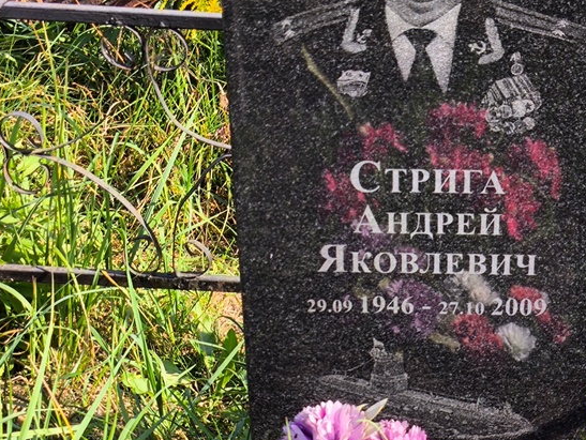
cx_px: 408
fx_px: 1237
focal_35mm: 73
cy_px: 272
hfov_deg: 26.5
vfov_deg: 20.2
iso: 50
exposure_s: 1/550
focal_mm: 4.71
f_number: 1.7
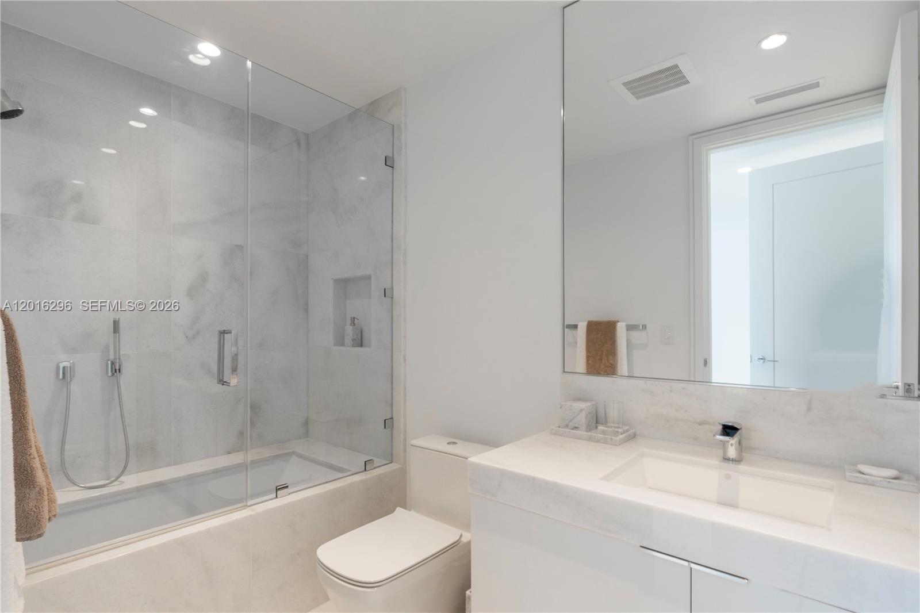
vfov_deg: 72.0
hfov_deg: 95.0
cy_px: 306
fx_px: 422
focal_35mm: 16
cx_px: 460
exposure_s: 1/5
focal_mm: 11
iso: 250
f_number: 8
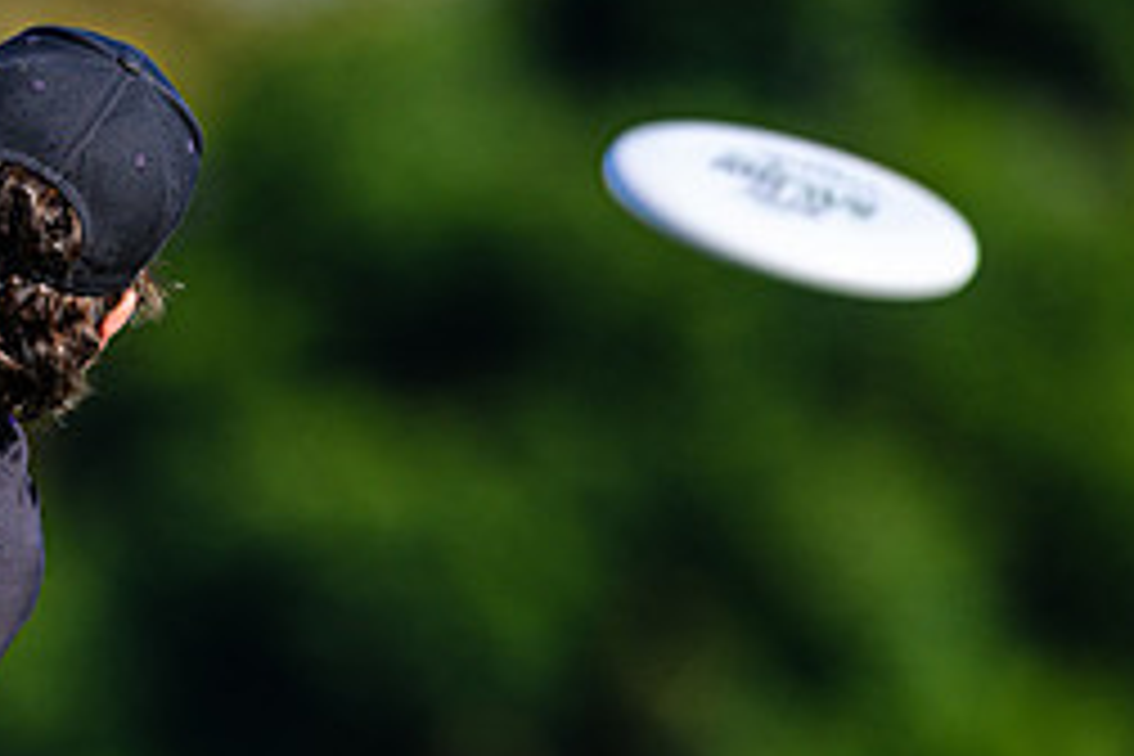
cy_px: 987
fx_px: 38553
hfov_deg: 1.7
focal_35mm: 1224
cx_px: -168
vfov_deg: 1.1
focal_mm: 400
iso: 100
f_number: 3.2
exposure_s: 1/1000
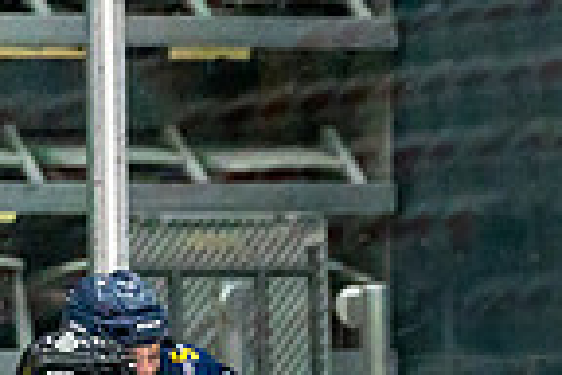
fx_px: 13331
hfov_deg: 2.4
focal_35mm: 854
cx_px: 846
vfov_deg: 1.6
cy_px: 1046
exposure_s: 1/1250
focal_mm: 144
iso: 3200
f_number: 2.8
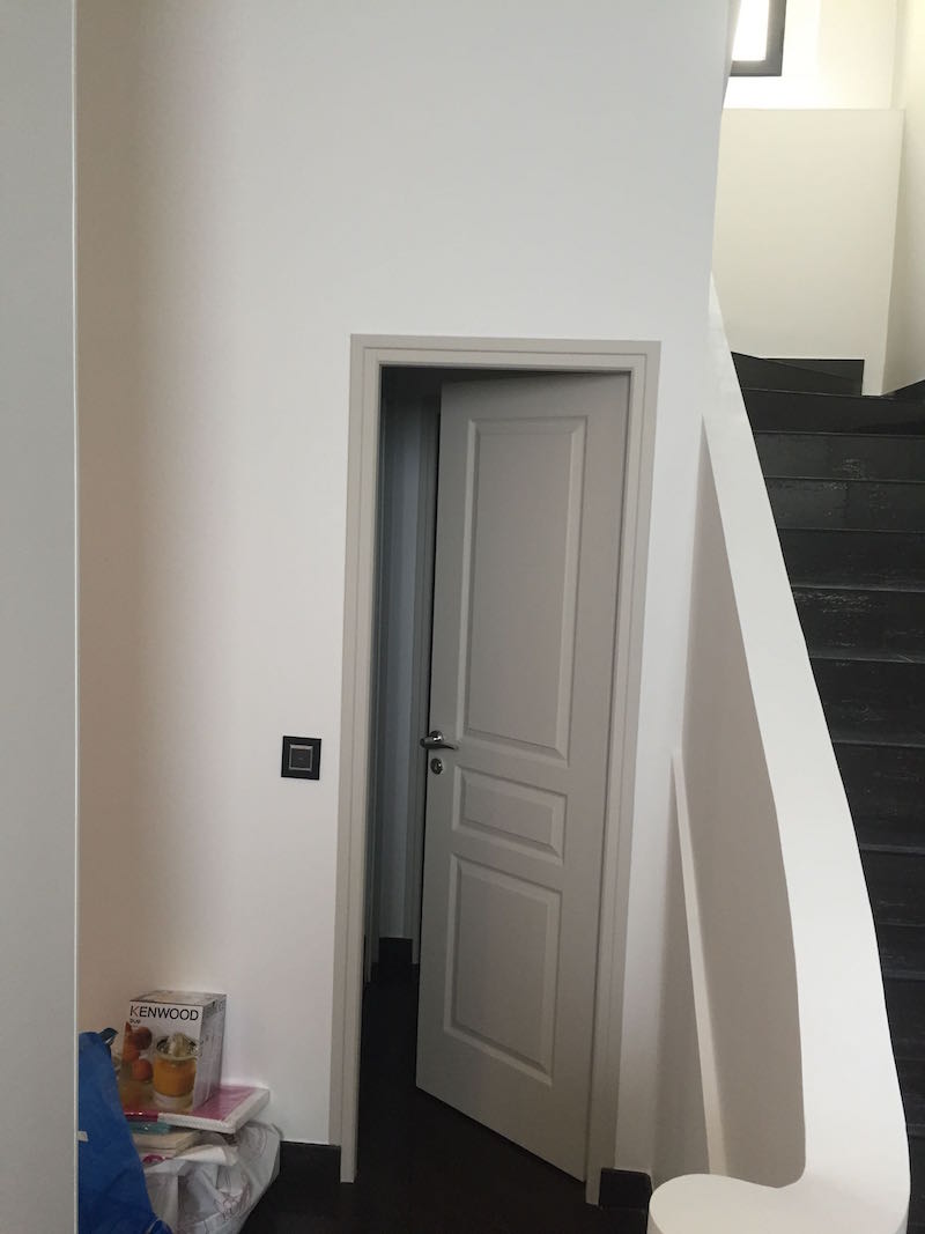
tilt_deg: -6.3
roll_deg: -1.3
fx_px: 1033
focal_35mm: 29
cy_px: 617
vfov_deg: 61.7
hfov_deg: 48.2
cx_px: 462
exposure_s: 1/30
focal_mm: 4.15
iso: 125
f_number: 2.2
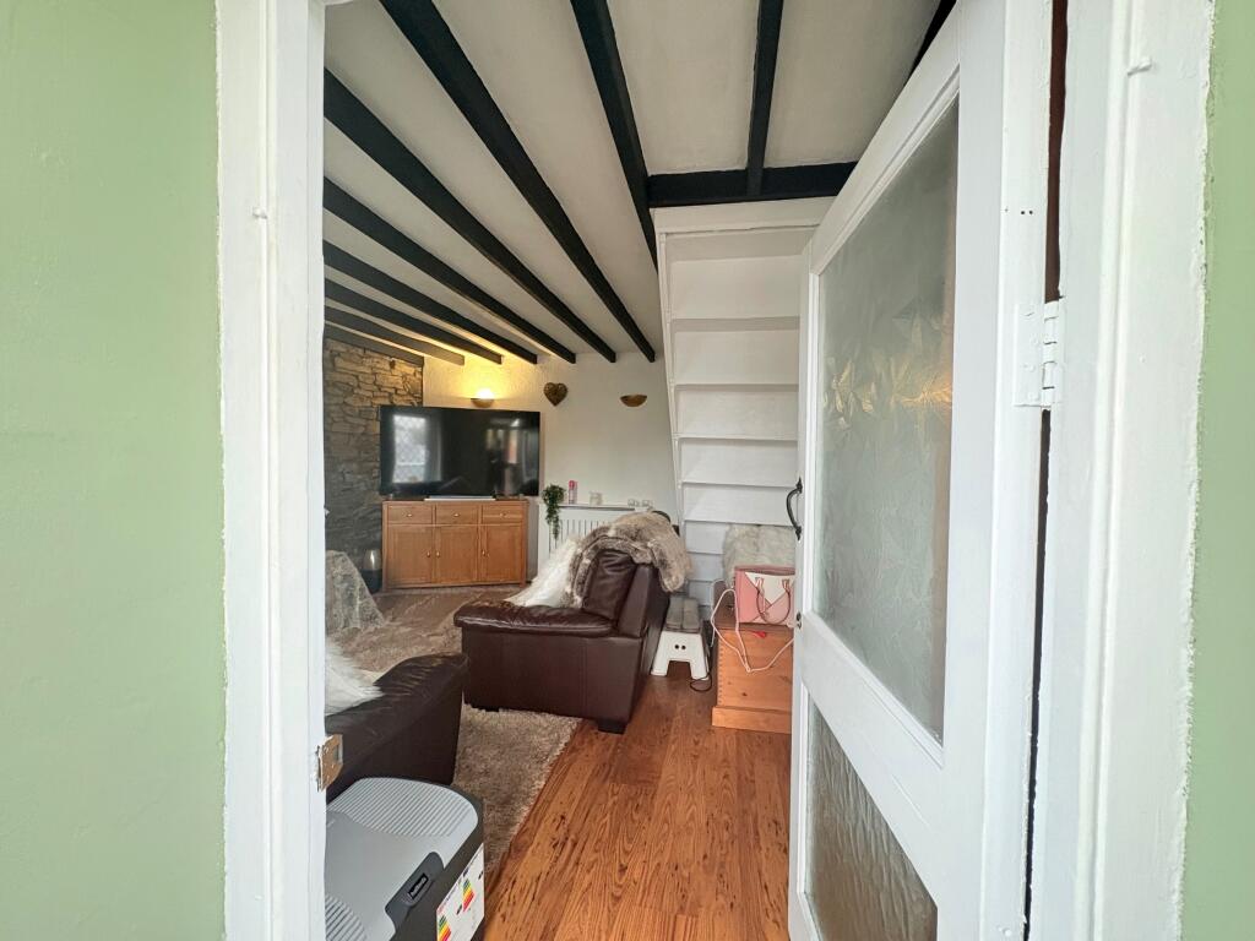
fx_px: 508
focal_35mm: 14
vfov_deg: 85.7
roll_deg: -0.5
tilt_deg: -1.3
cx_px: 628
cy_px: 470
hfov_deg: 102.1
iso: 400
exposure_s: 1/60
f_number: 2.2
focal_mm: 2.22
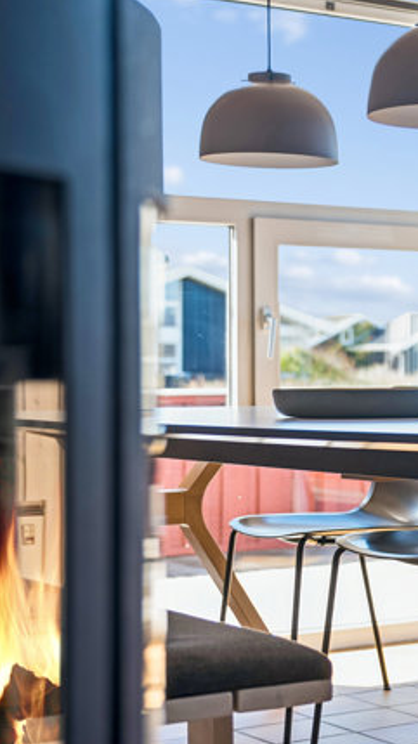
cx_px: 539
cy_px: 348
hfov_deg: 14.2
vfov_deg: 25.9
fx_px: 1617
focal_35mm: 82
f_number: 2.8
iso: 80
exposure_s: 1/160
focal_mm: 42
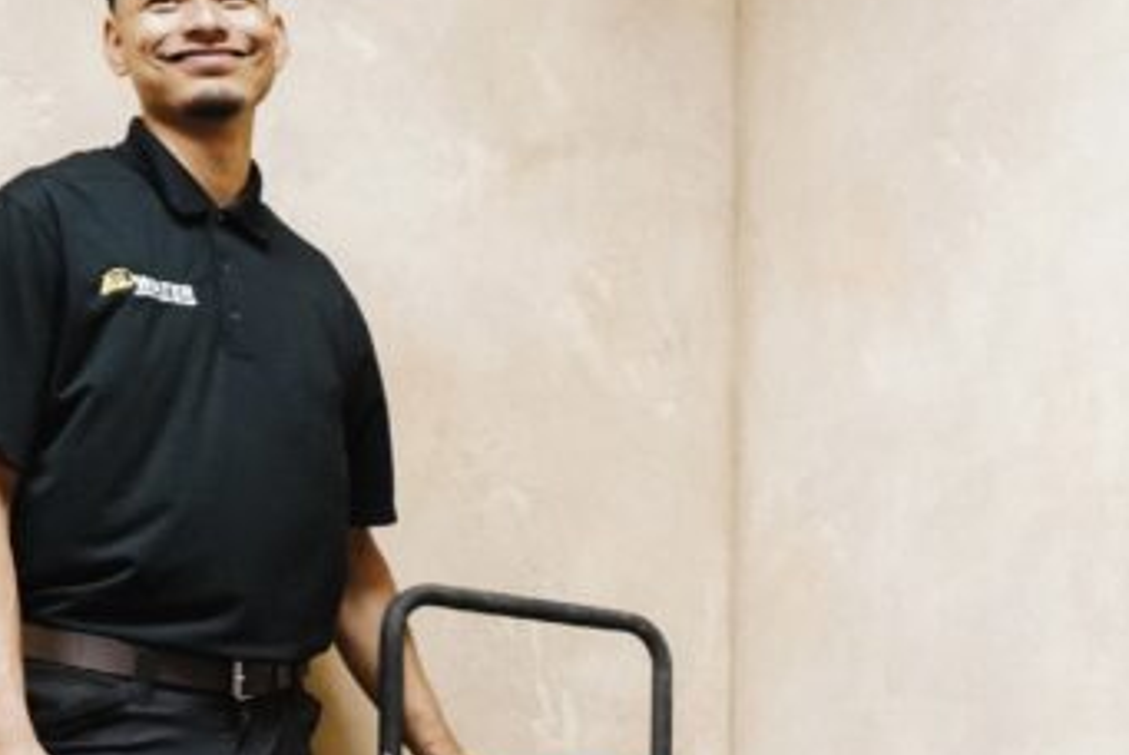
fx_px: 3013
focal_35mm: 96
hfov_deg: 20.7
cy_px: 866
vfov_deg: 13.9
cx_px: 1040
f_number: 4
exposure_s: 1/250
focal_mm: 32
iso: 5000
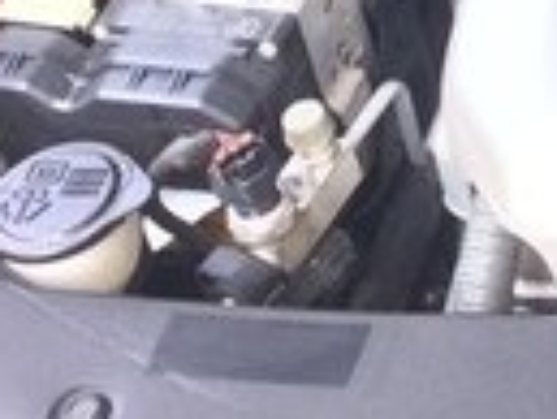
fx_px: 2384
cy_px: -369
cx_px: 1244
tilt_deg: -38.1
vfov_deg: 9.5
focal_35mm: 148
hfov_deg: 11.5
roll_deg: +0.7
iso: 40
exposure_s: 1/50
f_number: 2.2
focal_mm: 4.15
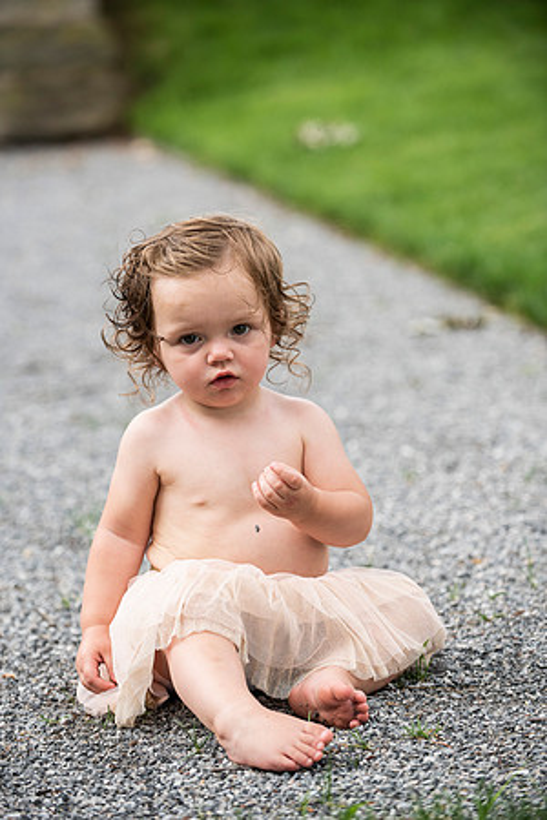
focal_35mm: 130
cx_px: 274
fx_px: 2963
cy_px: 410
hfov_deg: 10.5
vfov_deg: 15.8
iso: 640
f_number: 4
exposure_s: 1/1000
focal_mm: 130
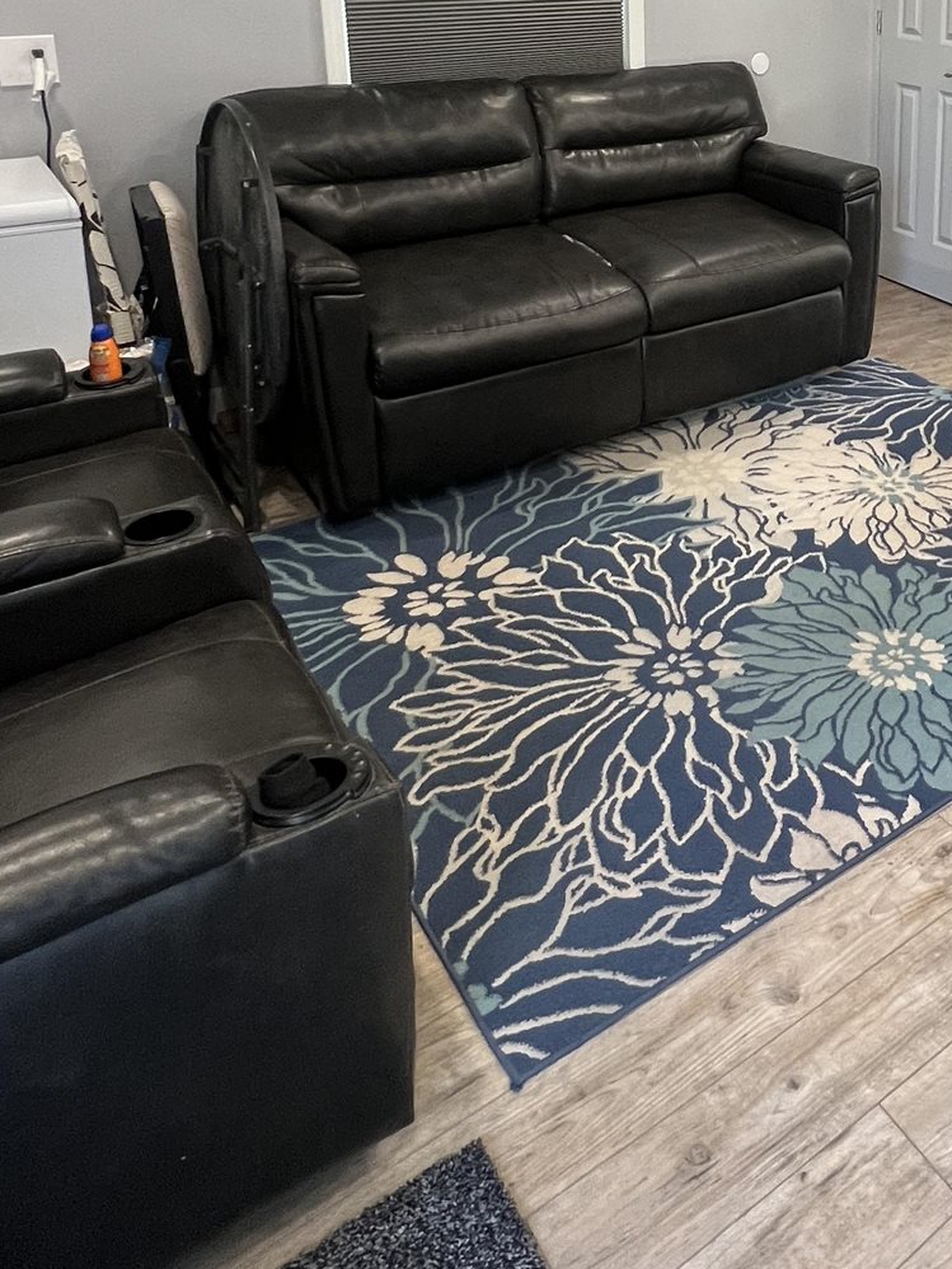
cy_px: 191
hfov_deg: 43.1
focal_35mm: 30
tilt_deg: -13.4
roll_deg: -1.2
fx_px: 1100
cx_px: 844
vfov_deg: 54.3
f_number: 1.8
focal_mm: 1.57
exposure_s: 1/60
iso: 200
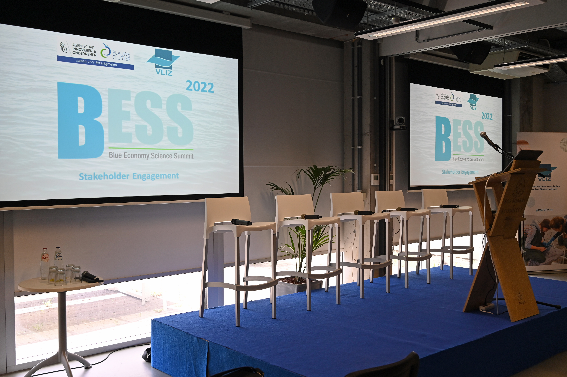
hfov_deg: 51.9
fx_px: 582
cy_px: 188
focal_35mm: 37
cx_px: 284
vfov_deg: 35.9
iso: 640
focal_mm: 37
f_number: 6.3
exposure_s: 1/160
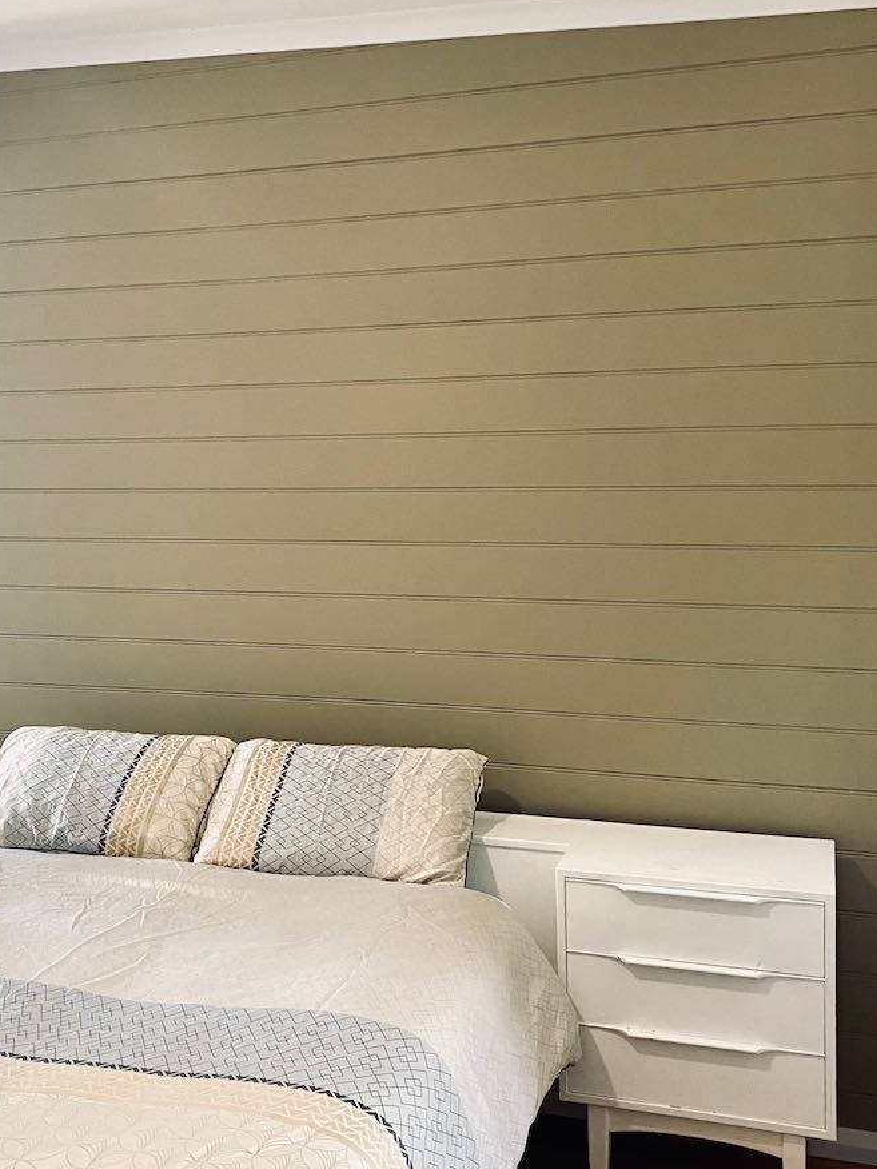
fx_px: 1284
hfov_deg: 37.3
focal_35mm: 38
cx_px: 284
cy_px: 582
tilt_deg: -2.8
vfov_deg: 49.0
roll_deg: +2.4
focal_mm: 4.25
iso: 160
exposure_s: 1/50
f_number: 1.8
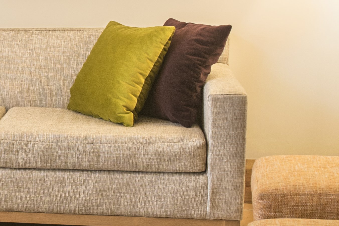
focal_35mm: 120
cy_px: 92
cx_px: -119
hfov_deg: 16.1
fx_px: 1130
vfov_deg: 11.4
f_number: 4.5
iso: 100
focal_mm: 18
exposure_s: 1/10
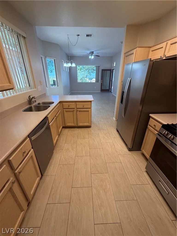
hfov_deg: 85.7
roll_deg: +0.4
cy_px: 118
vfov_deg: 102.1
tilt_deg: -24.0
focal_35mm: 14
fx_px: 95
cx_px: 88
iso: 200
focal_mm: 2.22
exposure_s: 1/120
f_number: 2.2
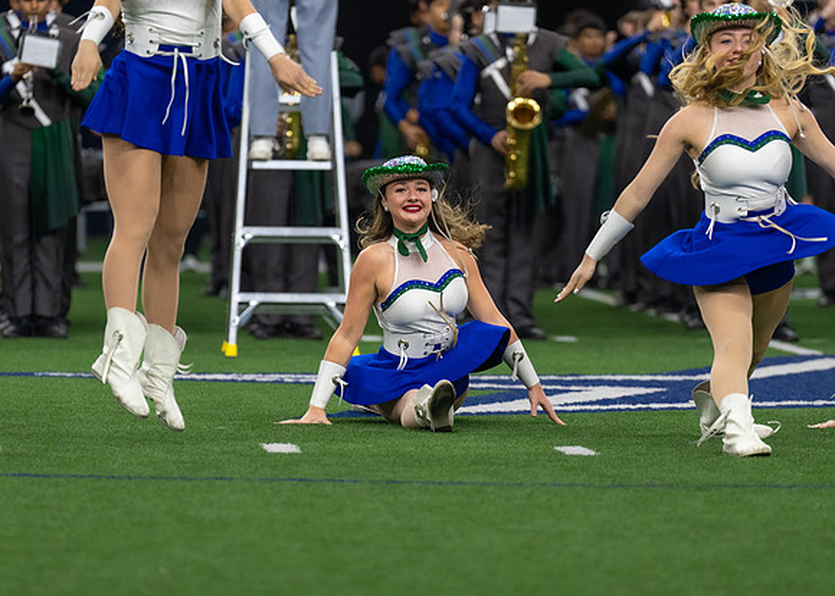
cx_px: 428
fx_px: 7814
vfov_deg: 4.4
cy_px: 263
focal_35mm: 330
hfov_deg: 6.1
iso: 1600
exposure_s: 1/1000
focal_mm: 200
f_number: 2.8
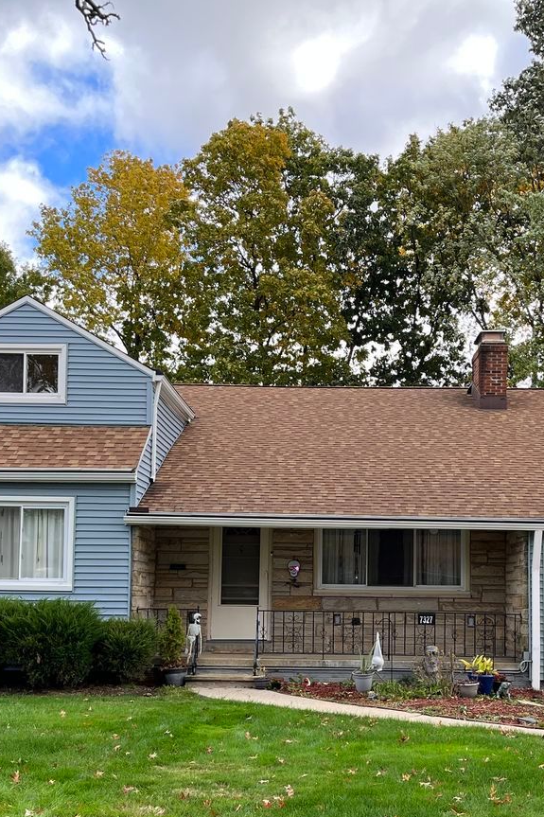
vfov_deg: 41.5
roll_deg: -0.7
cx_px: 334
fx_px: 1066
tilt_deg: +3.3
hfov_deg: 28.5
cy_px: 530
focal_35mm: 47
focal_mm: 5.1
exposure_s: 1/563
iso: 50
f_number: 1.6
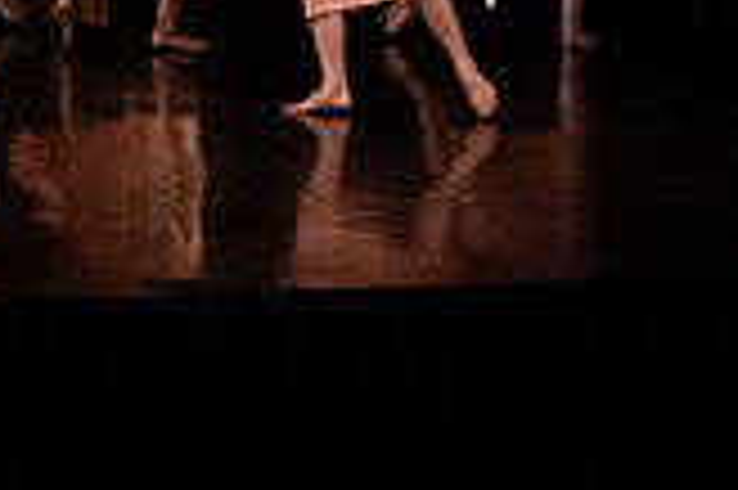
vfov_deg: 7.9
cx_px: -108
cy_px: -253
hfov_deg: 11.9
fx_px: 3481
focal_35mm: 170
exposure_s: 1/400
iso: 4000
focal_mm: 40
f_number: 4
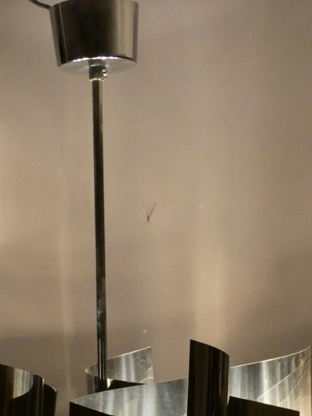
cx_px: 112
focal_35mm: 106
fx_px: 1273
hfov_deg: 14.0
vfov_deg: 18.3
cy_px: 355
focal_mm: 10.8
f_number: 4.1
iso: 800
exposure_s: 1/80
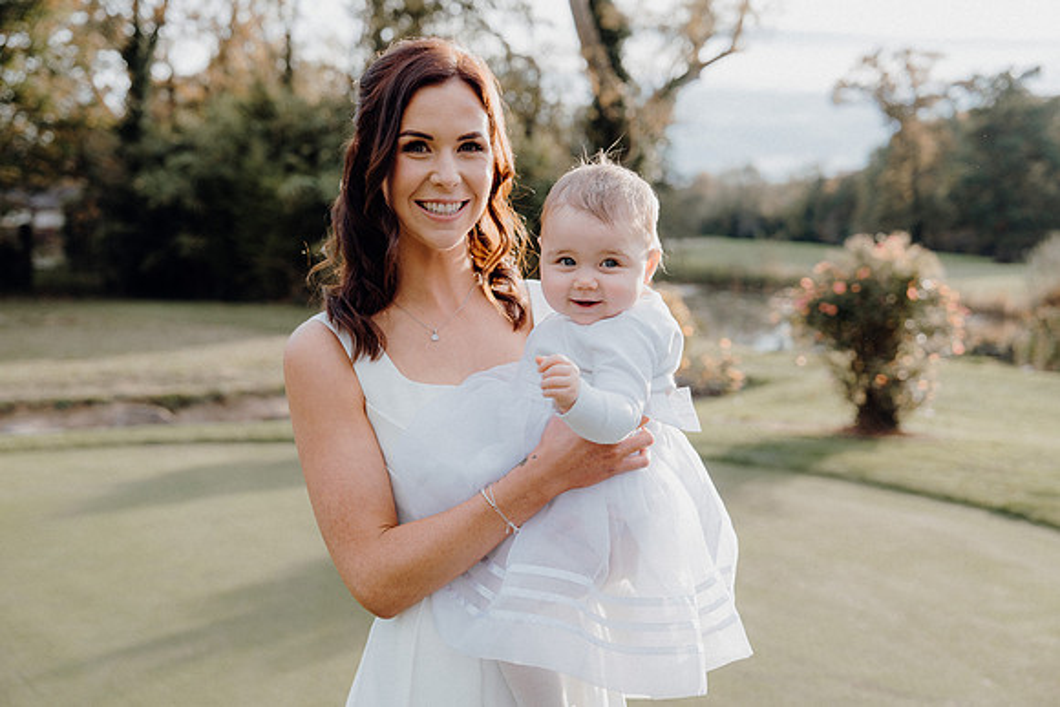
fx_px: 1325
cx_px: 530
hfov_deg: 43.6
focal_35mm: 45
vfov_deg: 29.9
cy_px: 354
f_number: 3.5
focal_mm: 45
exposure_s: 1/250
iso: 125
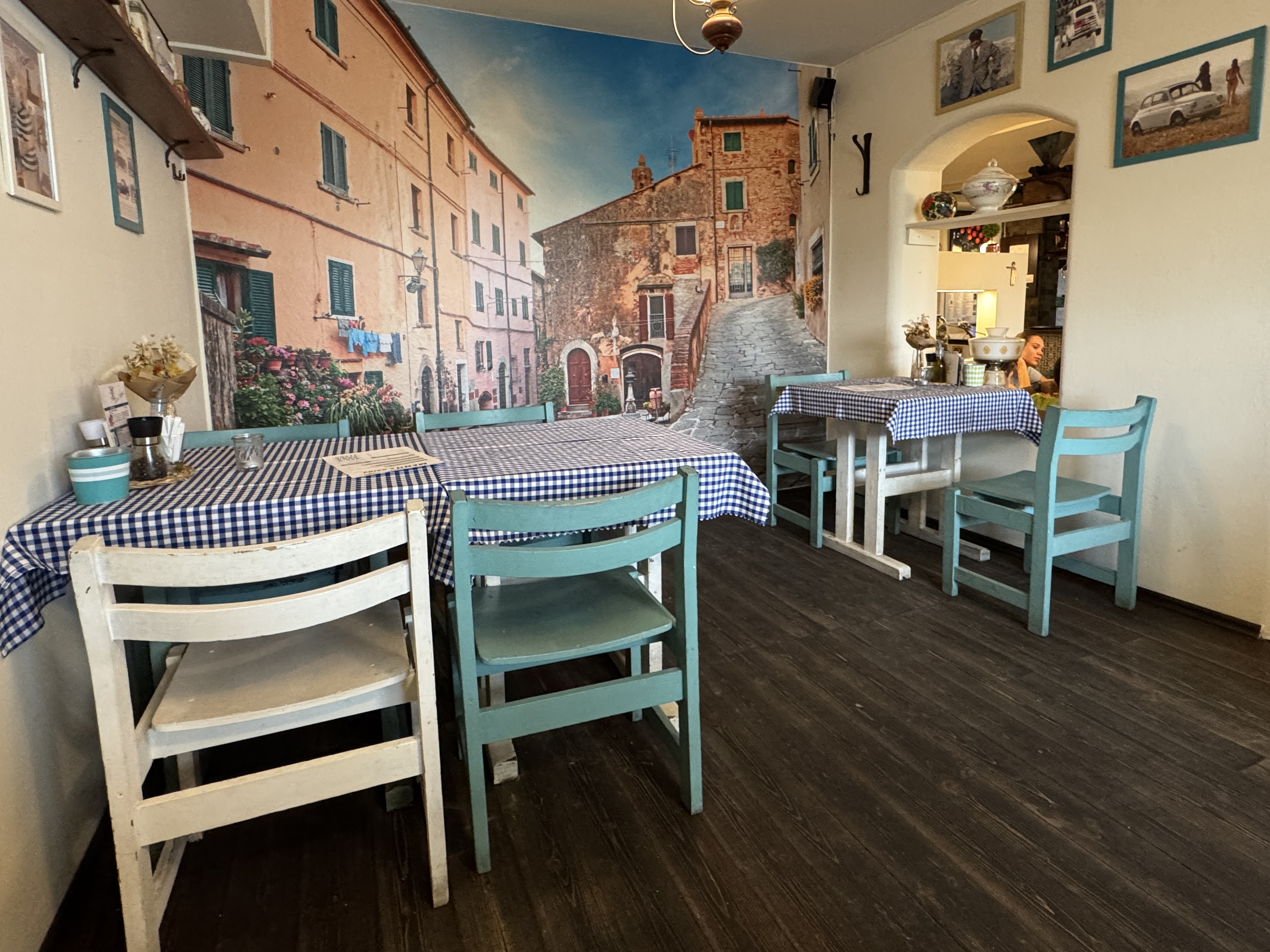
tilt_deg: -5.9
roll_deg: +1.1
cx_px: 652
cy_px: 404
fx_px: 697
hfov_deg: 84.6
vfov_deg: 68.3
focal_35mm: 19
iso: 400
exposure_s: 1/50
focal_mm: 2.22
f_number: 2.2
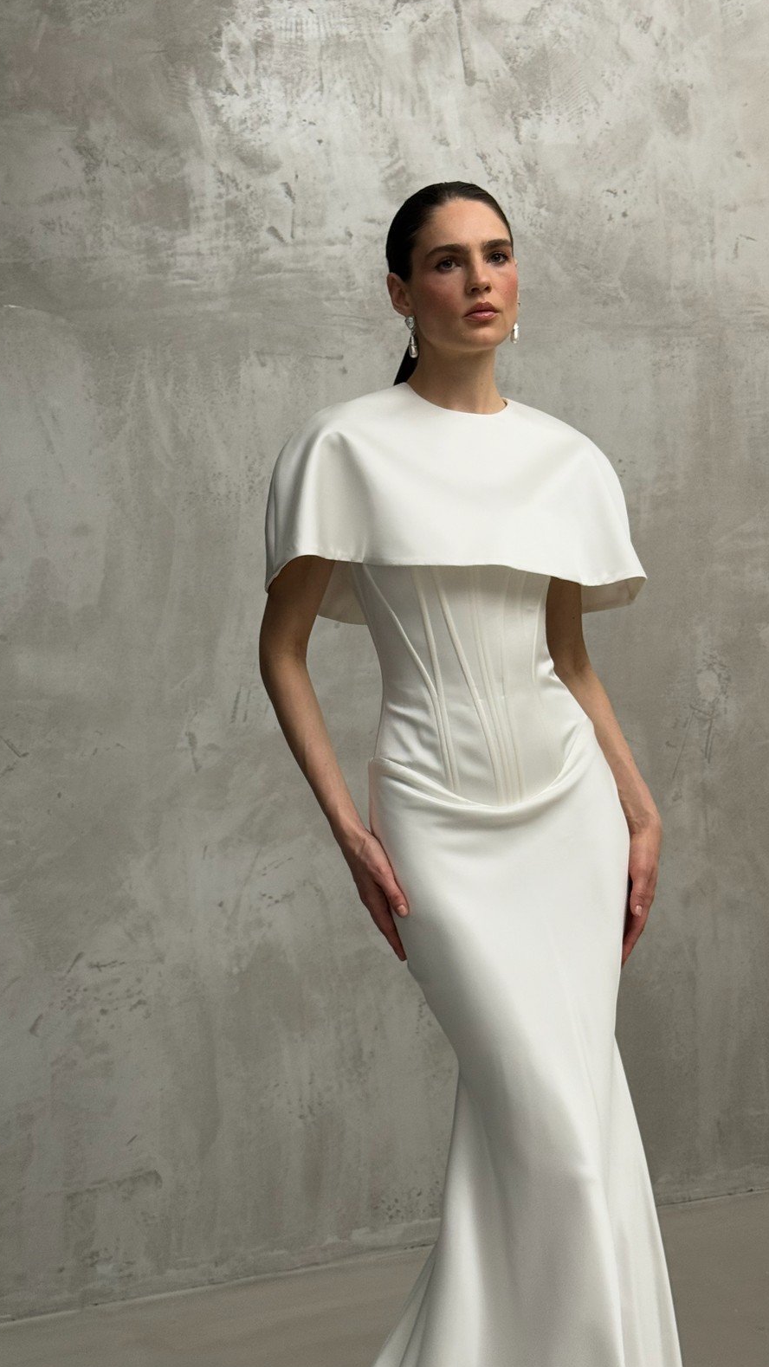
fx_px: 1922
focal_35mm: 53
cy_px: 682
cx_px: 368
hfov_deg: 22.6
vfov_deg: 39.2
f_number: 1.78
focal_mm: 6.76
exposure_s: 1/65
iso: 100
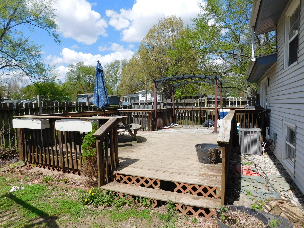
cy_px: 114
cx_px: 152
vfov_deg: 58.9
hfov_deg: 73.9
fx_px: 202
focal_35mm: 23
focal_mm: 4
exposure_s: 1/500
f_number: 6
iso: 125
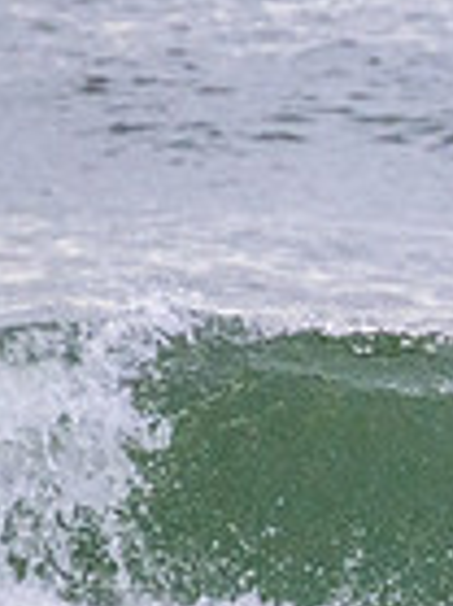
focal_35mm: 3211
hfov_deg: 0.5
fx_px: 56114
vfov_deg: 0.6
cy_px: 377
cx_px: 1106
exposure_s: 1/2000
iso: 4000
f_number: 11
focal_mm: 800
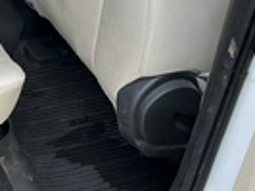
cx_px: -50
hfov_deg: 21.6
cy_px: -44
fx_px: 619
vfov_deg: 16.8
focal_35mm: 84
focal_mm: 3
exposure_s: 1/146
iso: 32
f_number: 1.8
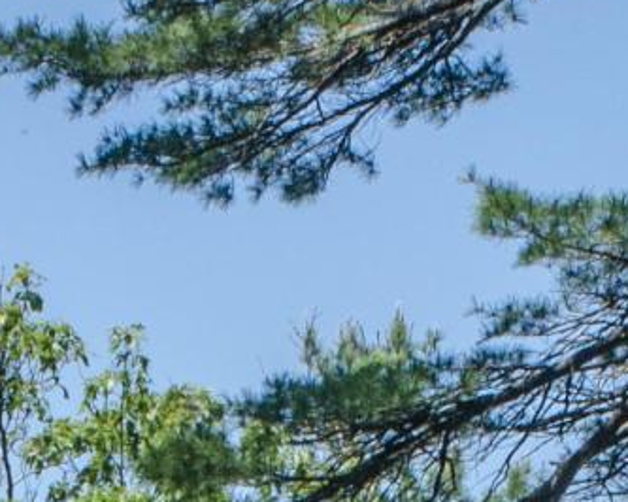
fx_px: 5647
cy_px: 1547
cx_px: 149
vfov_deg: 4.8
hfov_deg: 6.4
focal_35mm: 304
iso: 100
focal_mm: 24
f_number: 11
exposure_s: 1/160
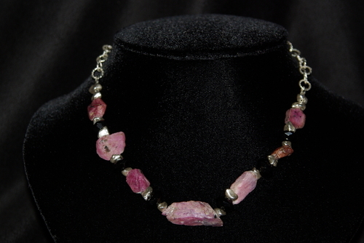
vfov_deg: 11.4
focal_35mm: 120
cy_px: 122
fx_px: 1214
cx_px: 182
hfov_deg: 17.1
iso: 100
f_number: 5.6
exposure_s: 1/90
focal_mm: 80
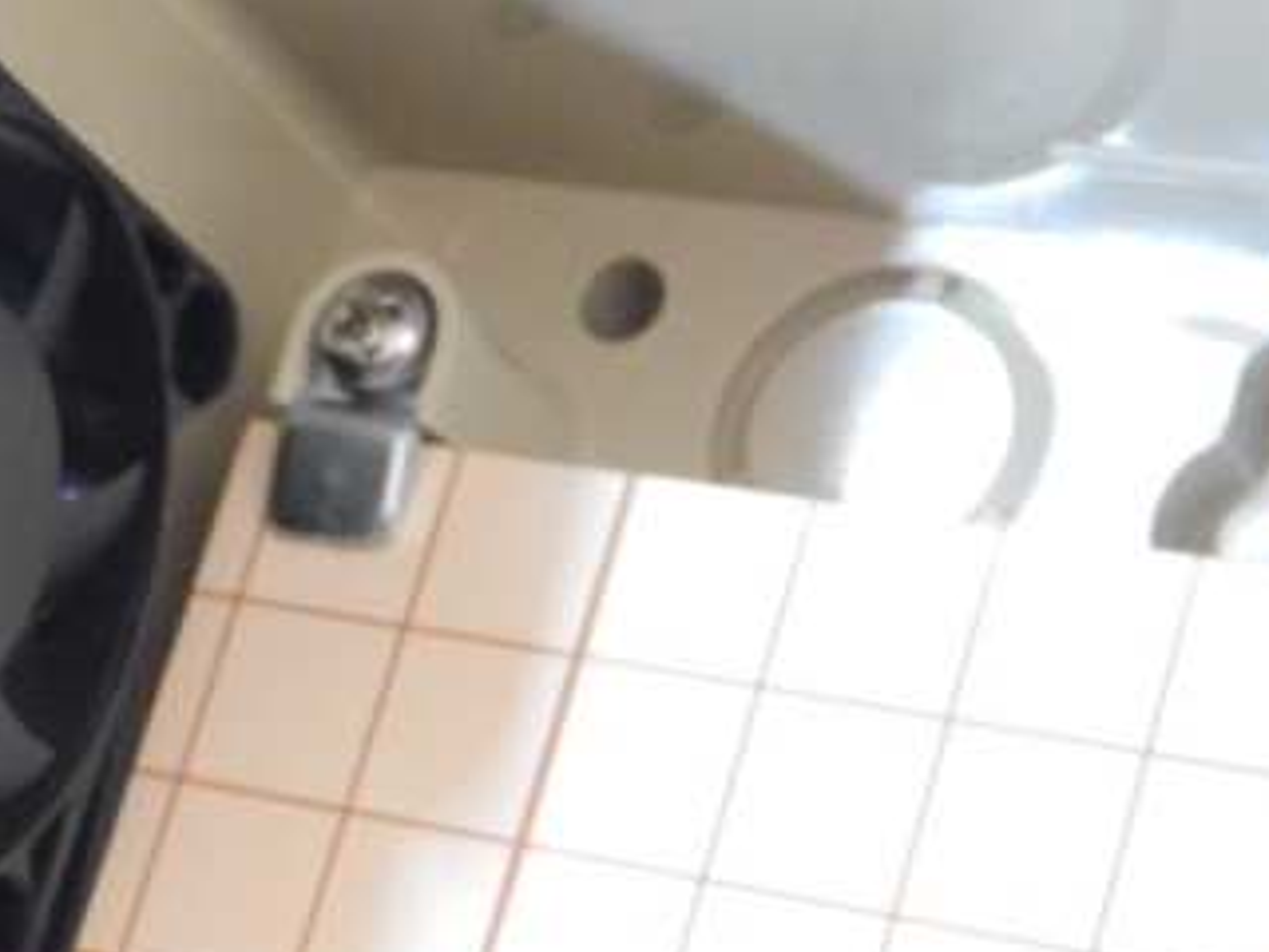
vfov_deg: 10.6
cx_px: -8
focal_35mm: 140
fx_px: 5132
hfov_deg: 13.9
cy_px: 294
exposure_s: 1/4
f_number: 4.4
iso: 800
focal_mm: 10.1
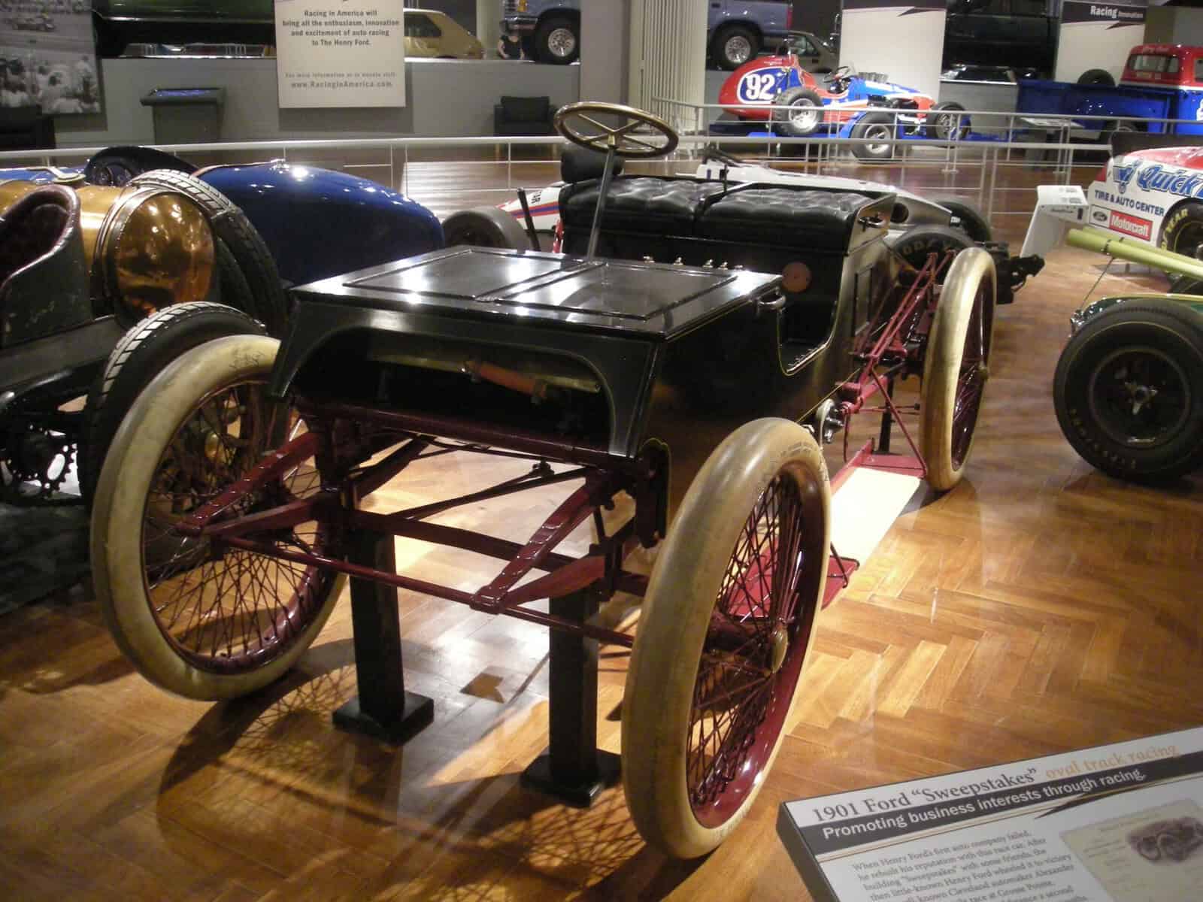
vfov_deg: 40.7
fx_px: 1216
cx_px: 602
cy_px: 451
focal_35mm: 35
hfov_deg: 52.6
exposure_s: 1/18
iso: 400
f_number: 2.8
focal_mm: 5.7
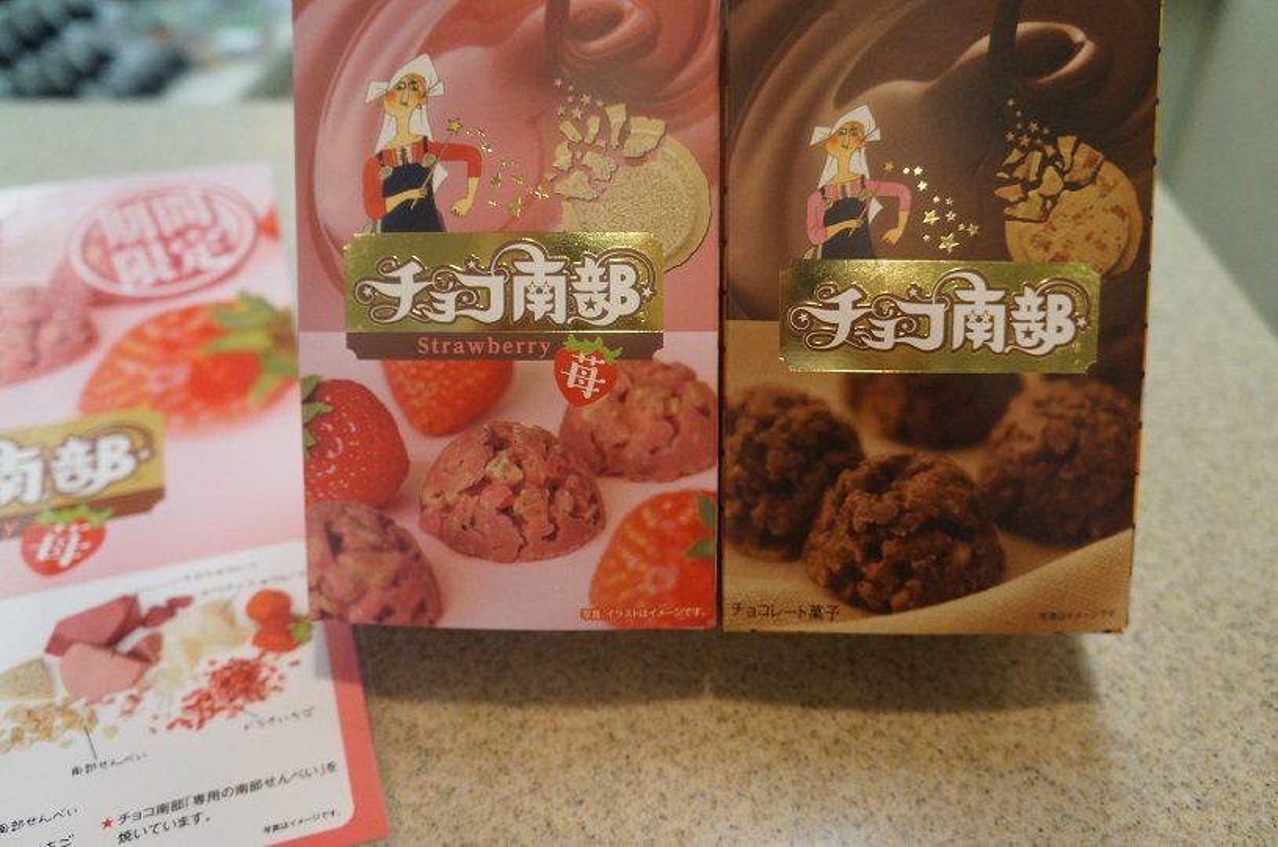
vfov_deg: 43.4
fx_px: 1063
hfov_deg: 62.0
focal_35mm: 30
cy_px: 424
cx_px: 639
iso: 1600
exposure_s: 1/160
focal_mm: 20
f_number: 4
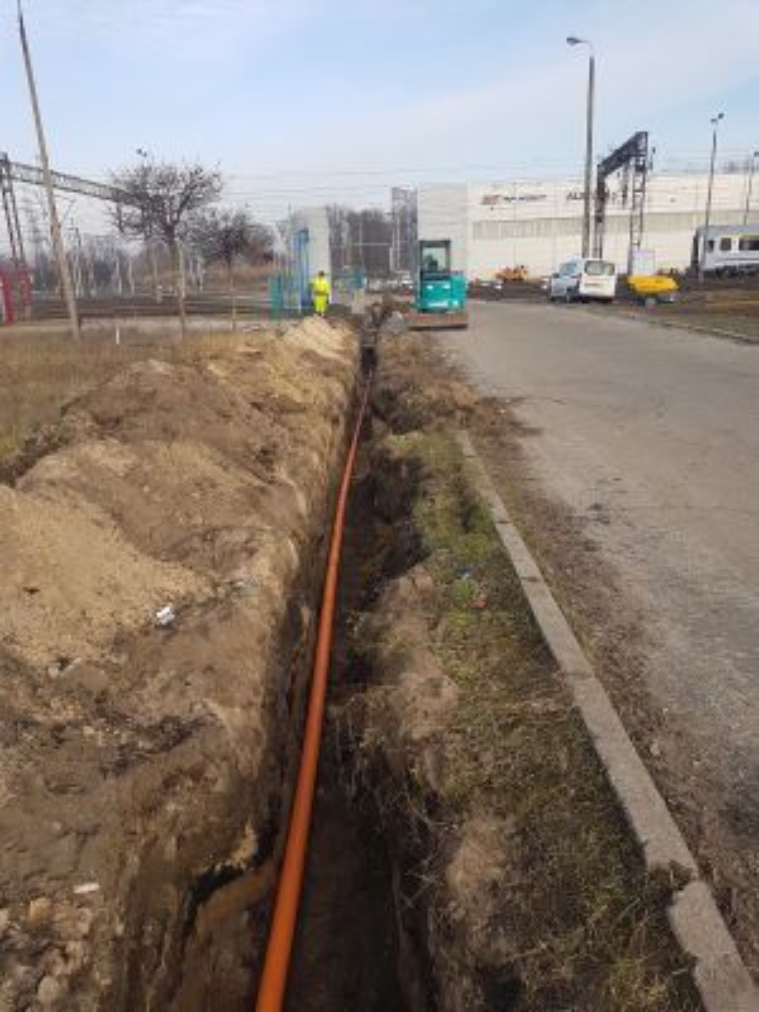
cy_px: 506
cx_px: 380
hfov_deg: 53.1
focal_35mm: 26
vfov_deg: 67.3
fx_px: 760
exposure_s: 1/618
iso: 40
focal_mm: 4.2
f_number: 1.7
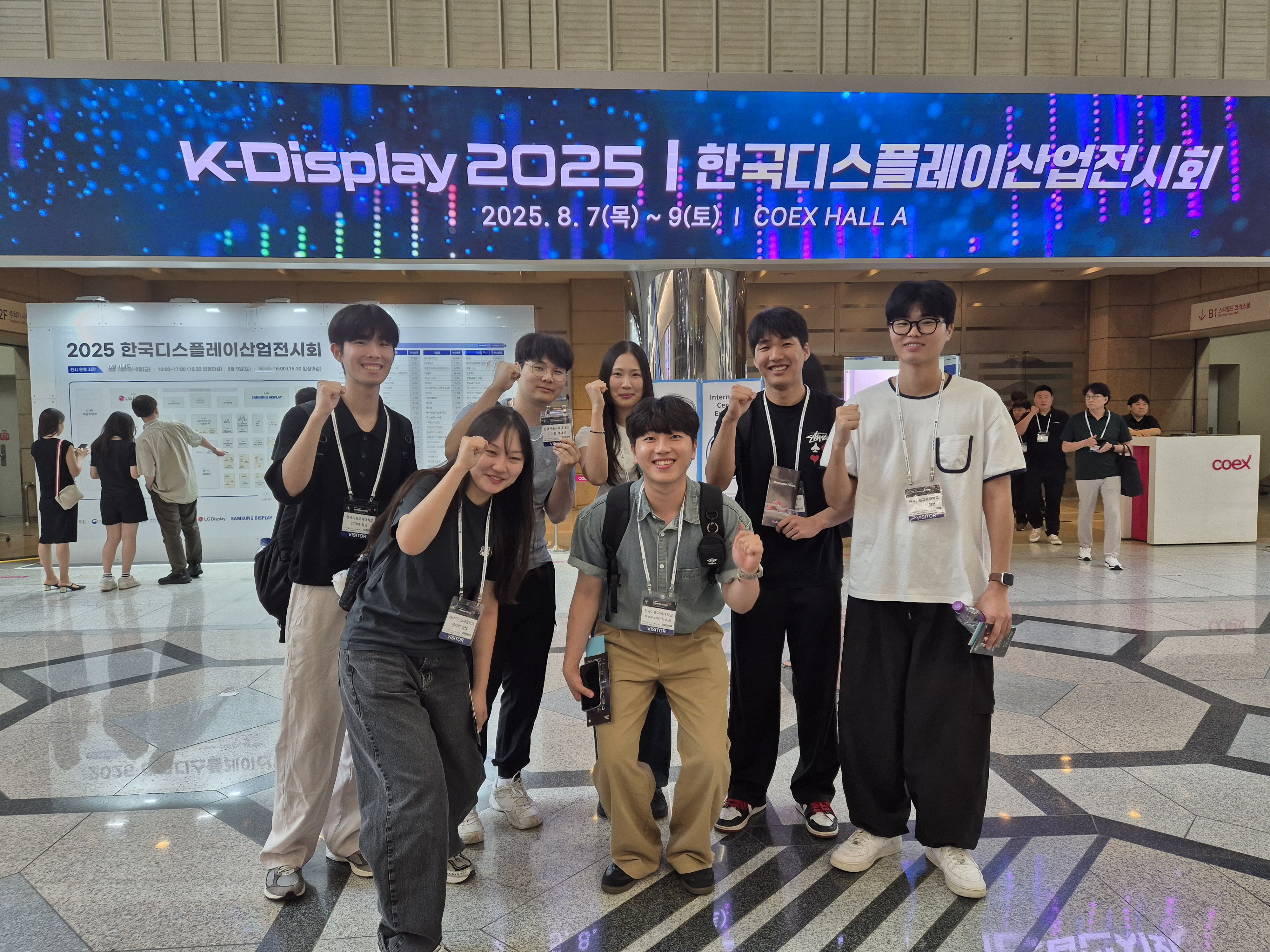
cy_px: 476
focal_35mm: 23
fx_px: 844
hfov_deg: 73.9
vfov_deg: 58.9
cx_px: 635
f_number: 1.8
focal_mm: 5.4
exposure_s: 1/120
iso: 100
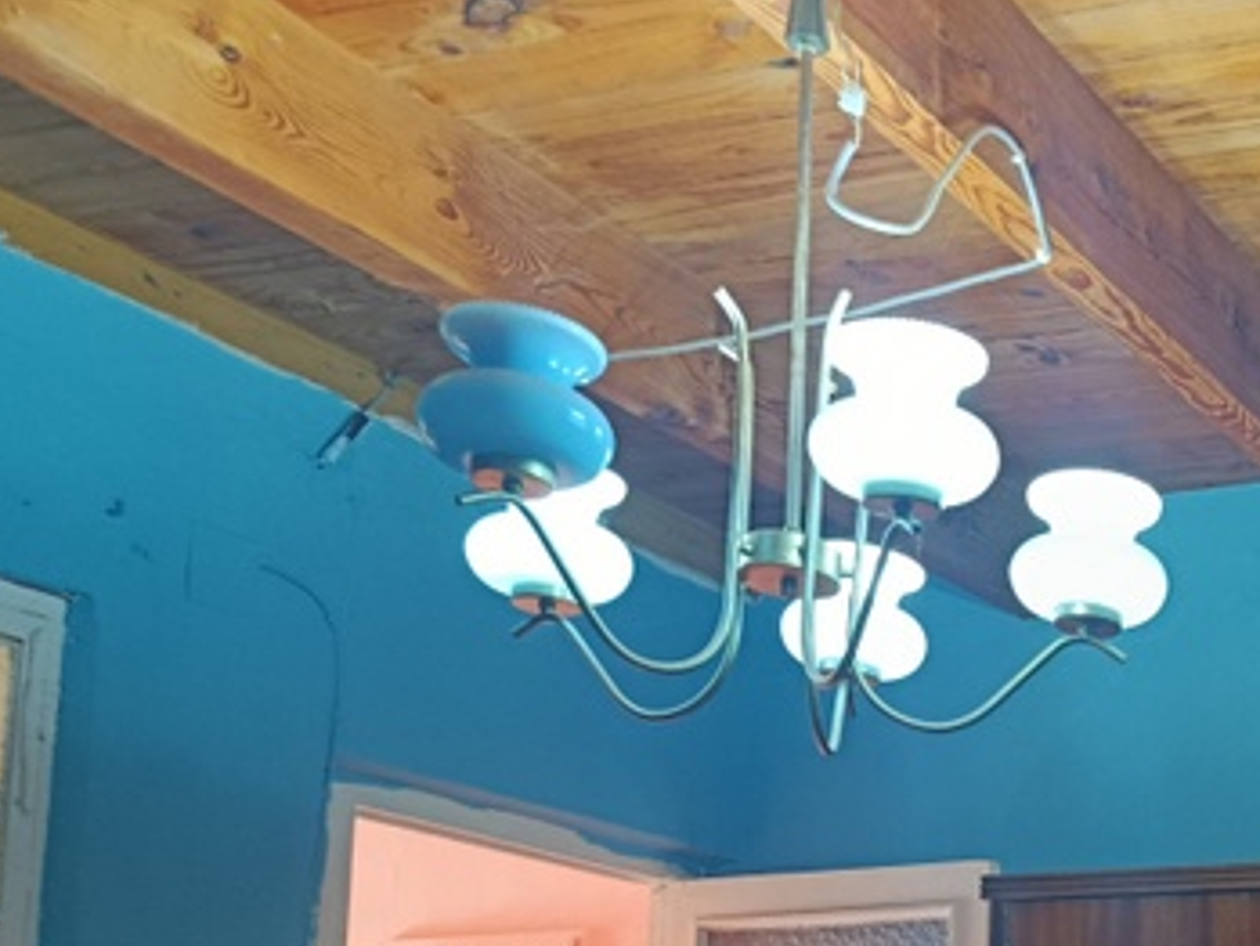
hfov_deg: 31.6
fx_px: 2003
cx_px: 1332
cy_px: 1040
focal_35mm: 55
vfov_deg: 24.8
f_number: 1.7
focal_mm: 5.24
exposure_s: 1/33.3
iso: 984
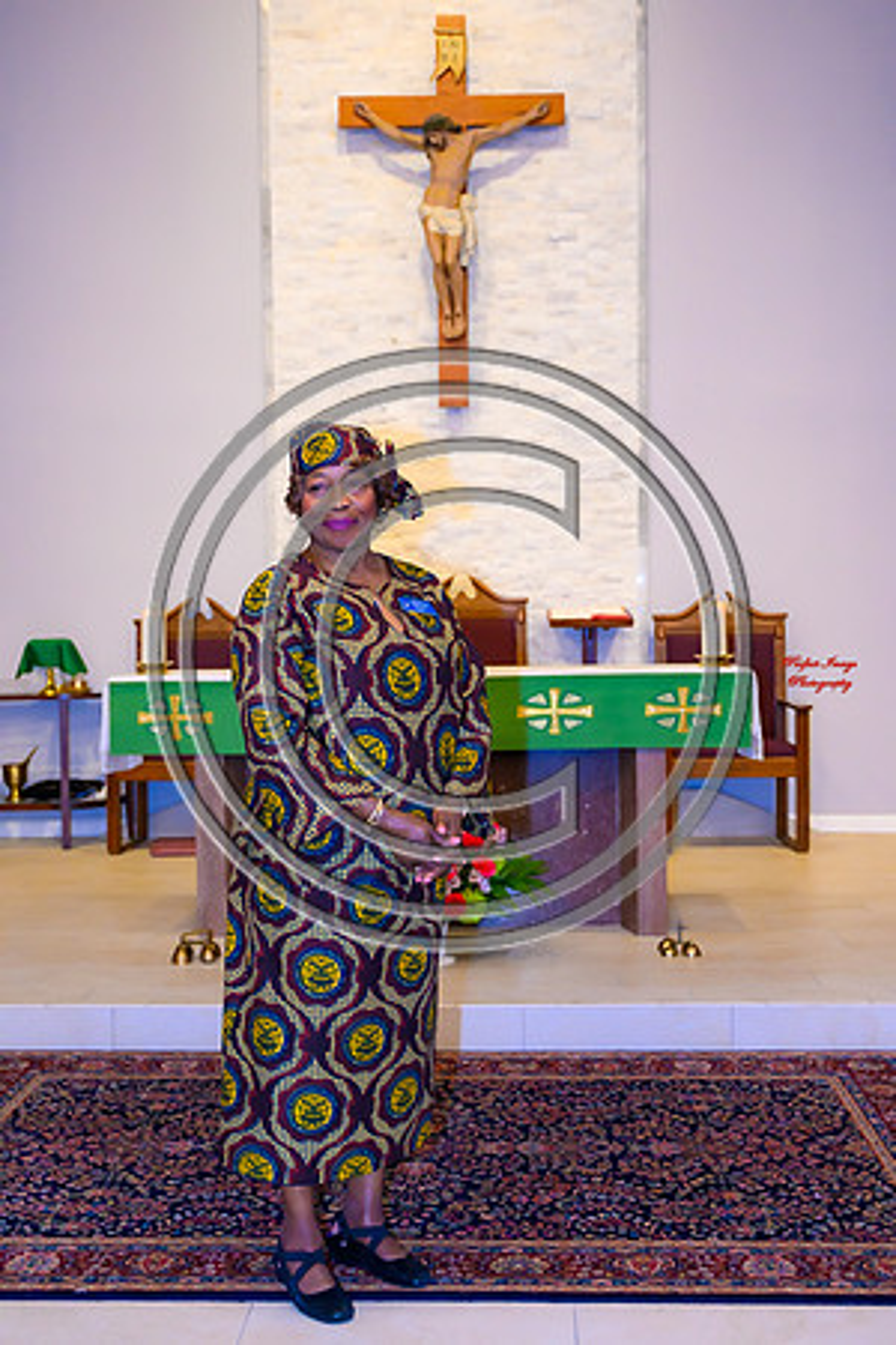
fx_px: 1568
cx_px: 448
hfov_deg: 31.9
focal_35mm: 42
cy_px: 672
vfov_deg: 46.4
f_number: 2.8
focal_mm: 28
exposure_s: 1/125
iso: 1000
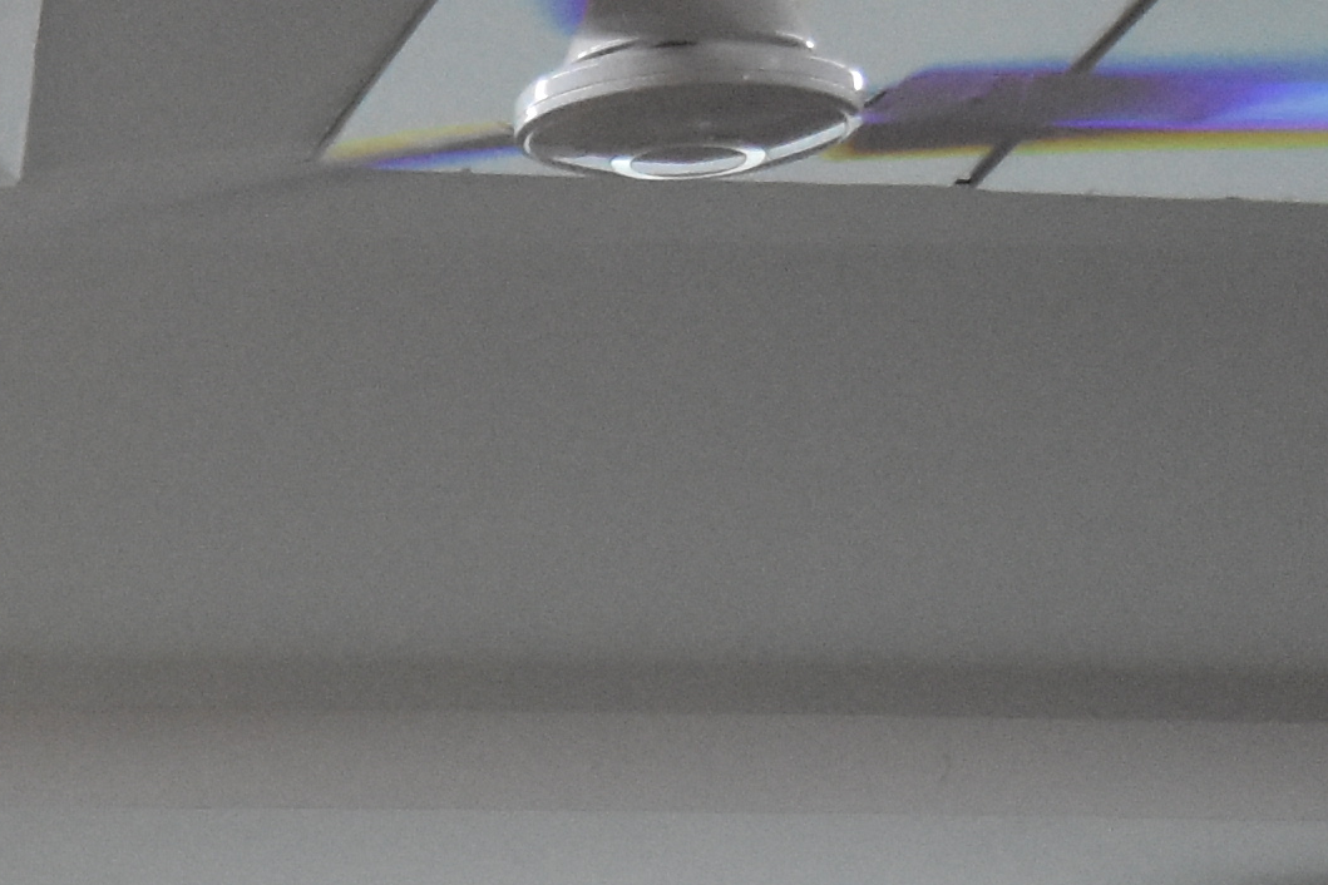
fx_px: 6898
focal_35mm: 187
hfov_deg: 9.6
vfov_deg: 7.0
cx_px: -1975
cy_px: 2086
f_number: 3.8
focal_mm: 22
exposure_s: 1/125
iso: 2200
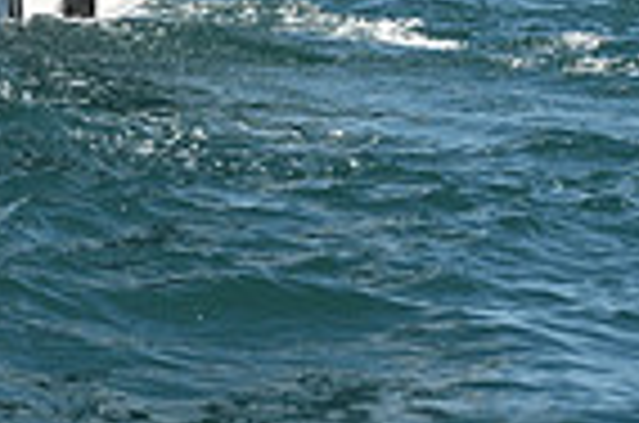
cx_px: -92
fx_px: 5083
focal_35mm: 287
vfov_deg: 4.6
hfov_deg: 7.1
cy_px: -860
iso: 320
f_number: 7.1
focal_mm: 70
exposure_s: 1/1000
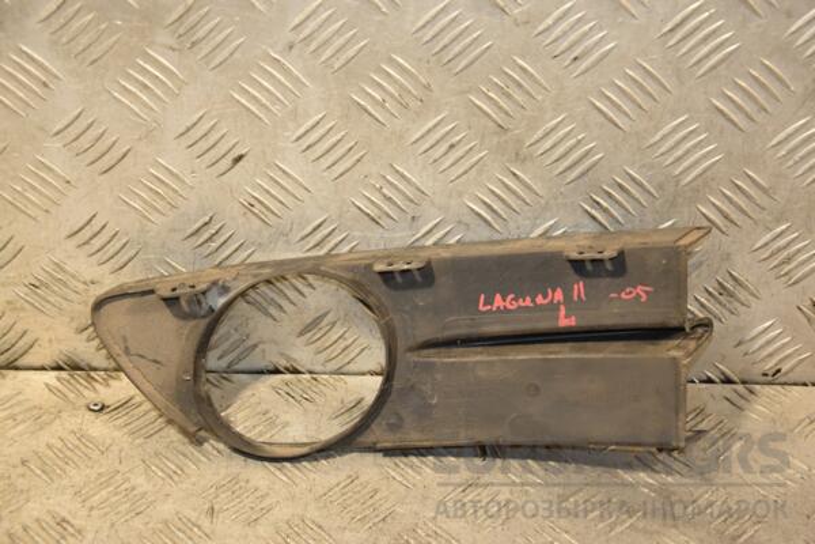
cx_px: 408
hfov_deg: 26.0
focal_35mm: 78
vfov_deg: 17.5
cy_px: 272
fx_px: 1766
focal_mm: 52
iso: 800
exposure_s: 1/125
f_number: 5
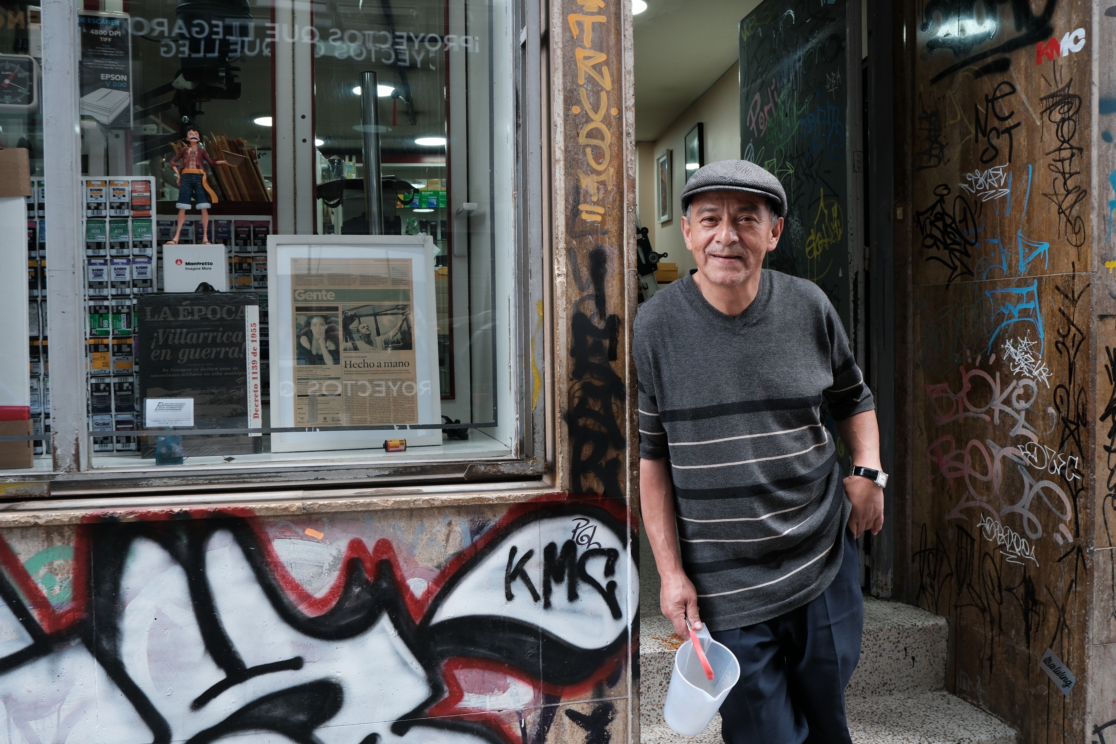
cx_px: 558
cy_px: 372
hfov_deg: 60.3
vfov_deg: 42.3
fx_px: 961
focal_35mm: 31
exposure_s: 1/40
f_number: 7.1
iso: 500
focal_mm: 20.9
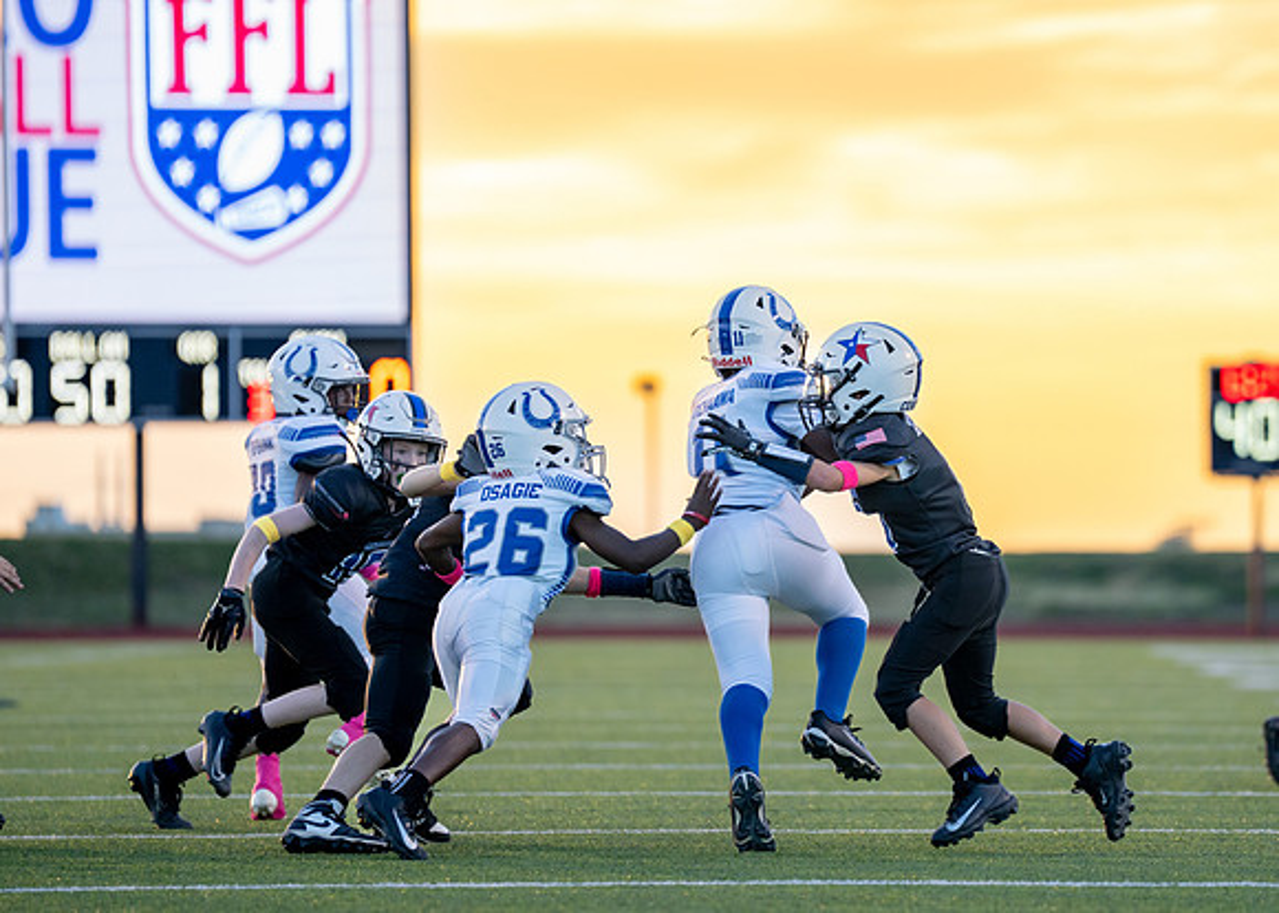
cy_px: 444
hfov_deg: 7.3
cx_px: 883
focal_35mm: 276
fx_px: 10021
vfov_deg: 5.2
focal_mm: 200
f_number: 2.8
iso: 640
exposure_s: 1/1250
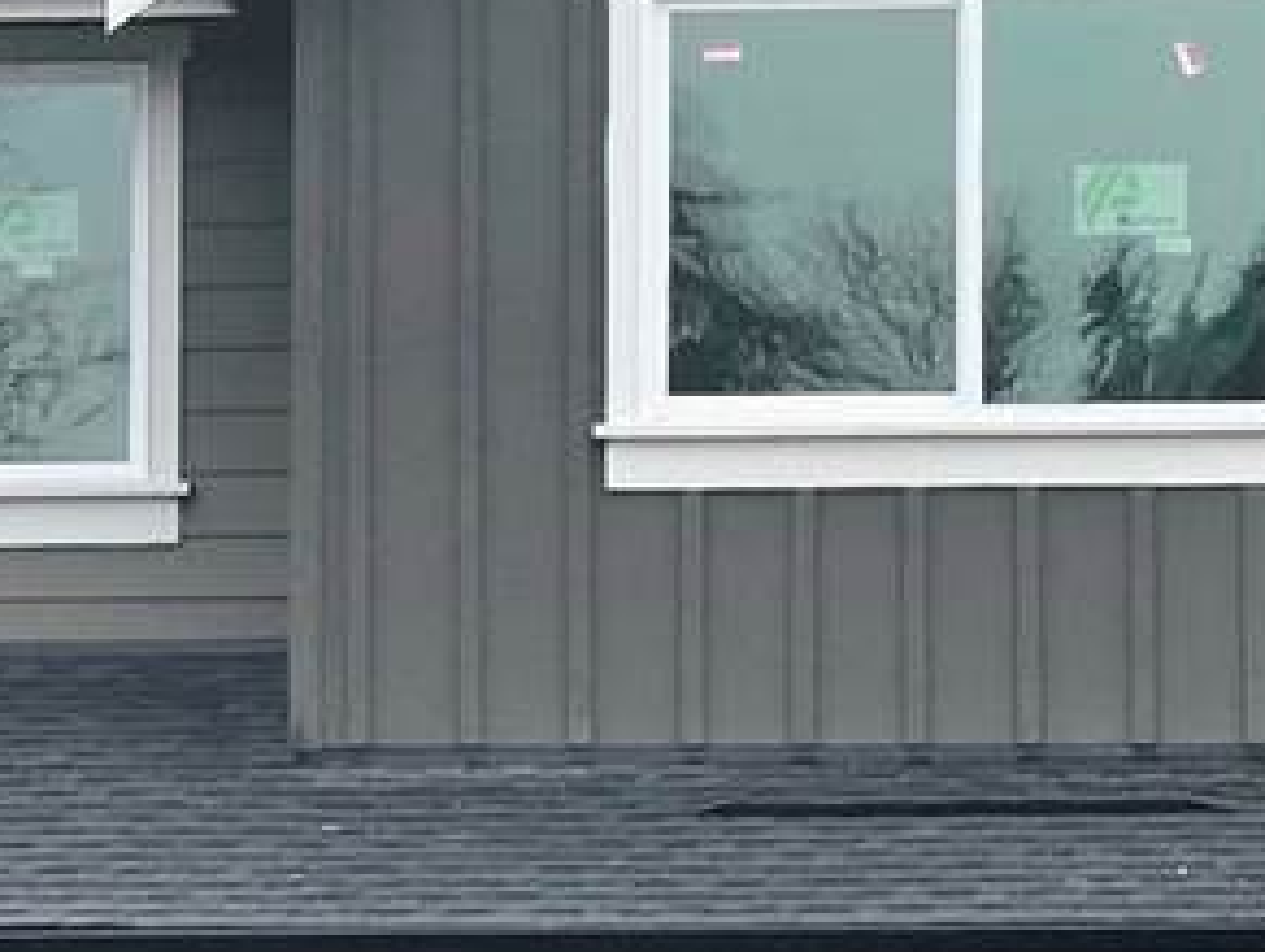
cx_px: 1435
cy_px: 600
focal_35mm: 303
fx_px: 11086
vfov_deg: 4.9
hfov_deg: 6.5
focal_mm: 7.9
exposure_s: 1/323
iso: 50
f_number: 2.4
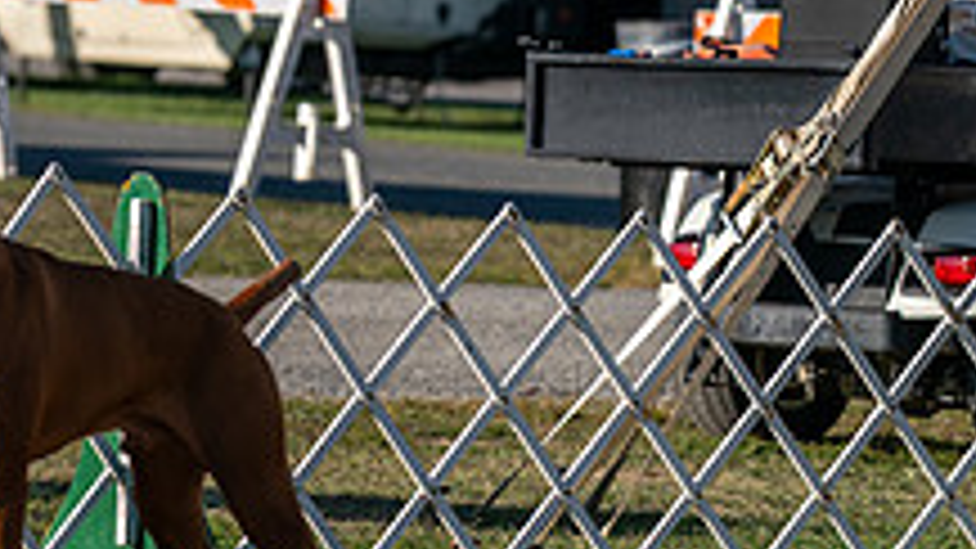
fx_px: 10118
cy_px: -36
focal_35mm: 391
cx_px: -20
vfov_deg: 3.1
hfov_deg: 5.5
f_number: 4.5
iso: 125
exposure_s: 1/1250
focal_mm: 120
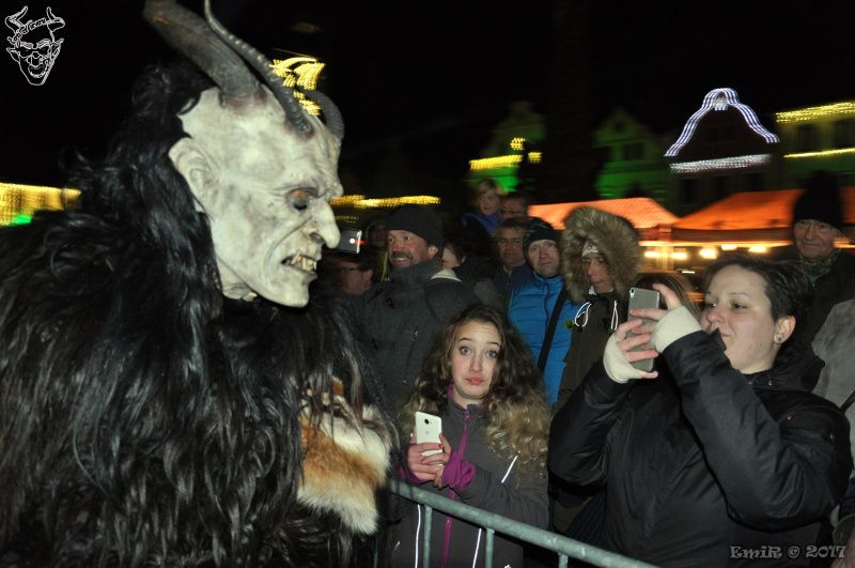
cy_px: 284
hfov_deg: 67.5
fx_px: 640
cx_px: 428
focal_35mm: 27
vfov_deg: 47.8
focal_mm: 18
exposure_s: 1/30
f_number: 3.5
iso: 800
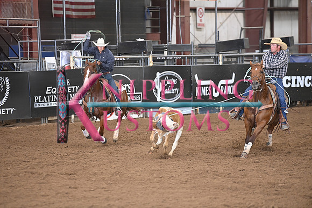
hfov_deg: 10.3
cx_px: 156
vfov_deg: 6.9
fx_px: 1734
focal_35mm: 200
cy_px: 104
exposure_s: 1/250
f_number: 3.2
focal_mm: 200
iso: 2500
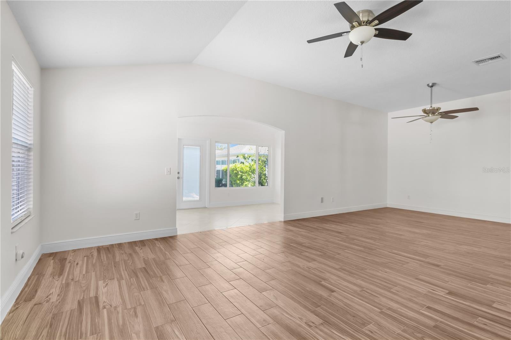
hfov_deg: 93.3
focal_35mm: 17
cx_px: 256
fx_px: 241
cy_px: 170
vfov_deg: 70.4
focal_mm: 17
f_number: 9
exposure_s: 1/1.67
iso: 400
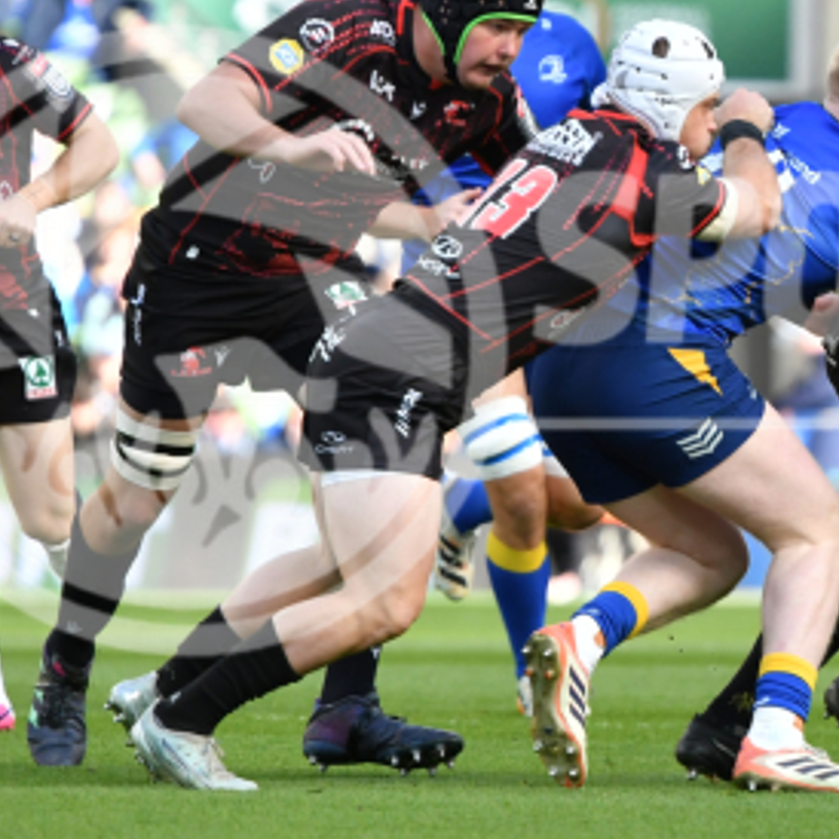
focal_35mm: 1041
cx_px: 839
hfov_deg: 1.7
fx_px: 28546
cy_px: 302
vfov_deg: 1.7
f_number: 4
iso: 720
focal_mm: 280
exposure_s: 1/1600
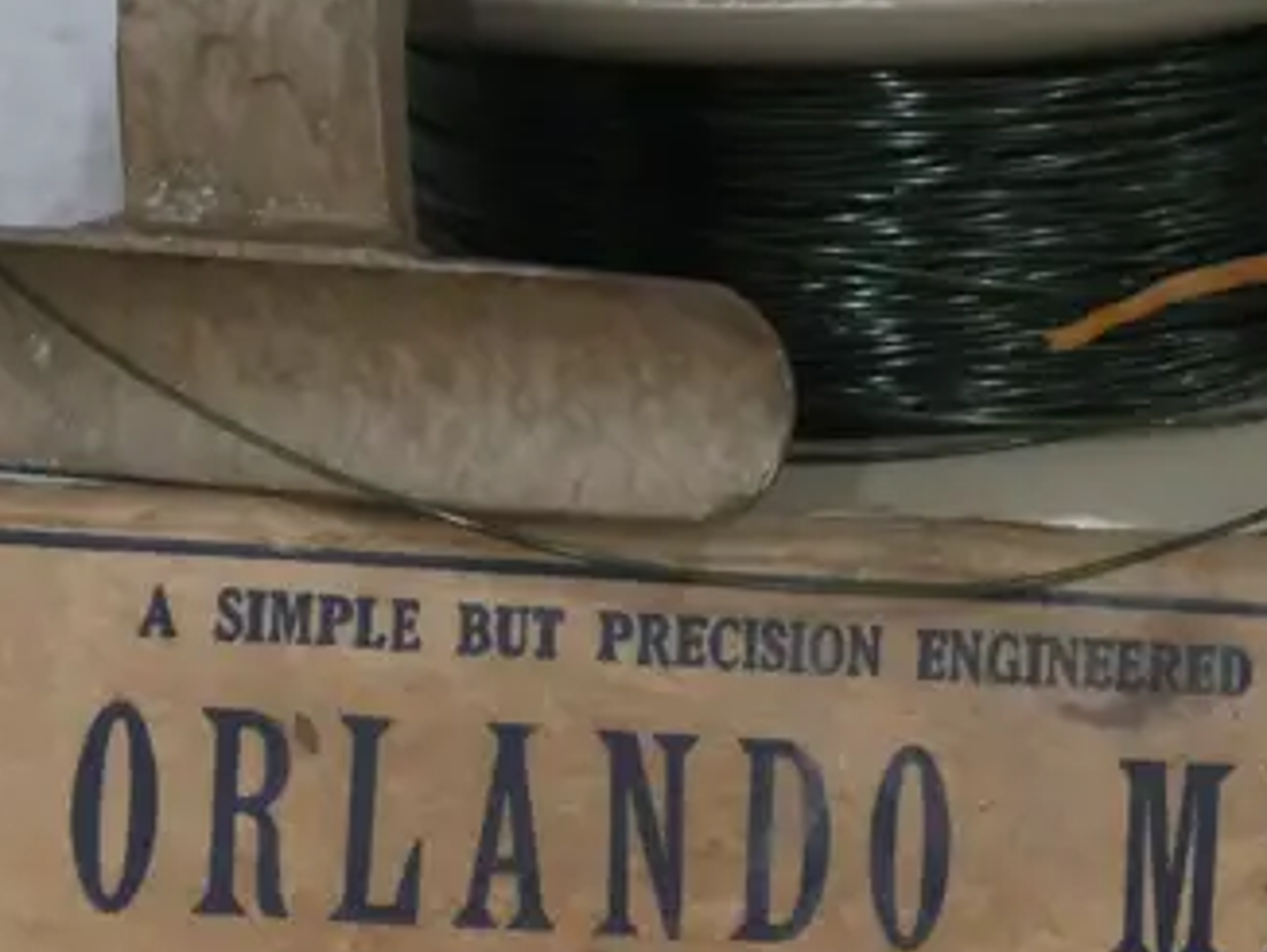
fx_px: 6447
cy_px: 756
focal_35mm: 176
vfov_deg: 8.4
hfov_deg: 11.2
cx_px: 1010
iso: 3200
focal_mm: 28
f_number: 5.3
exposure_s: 1/50
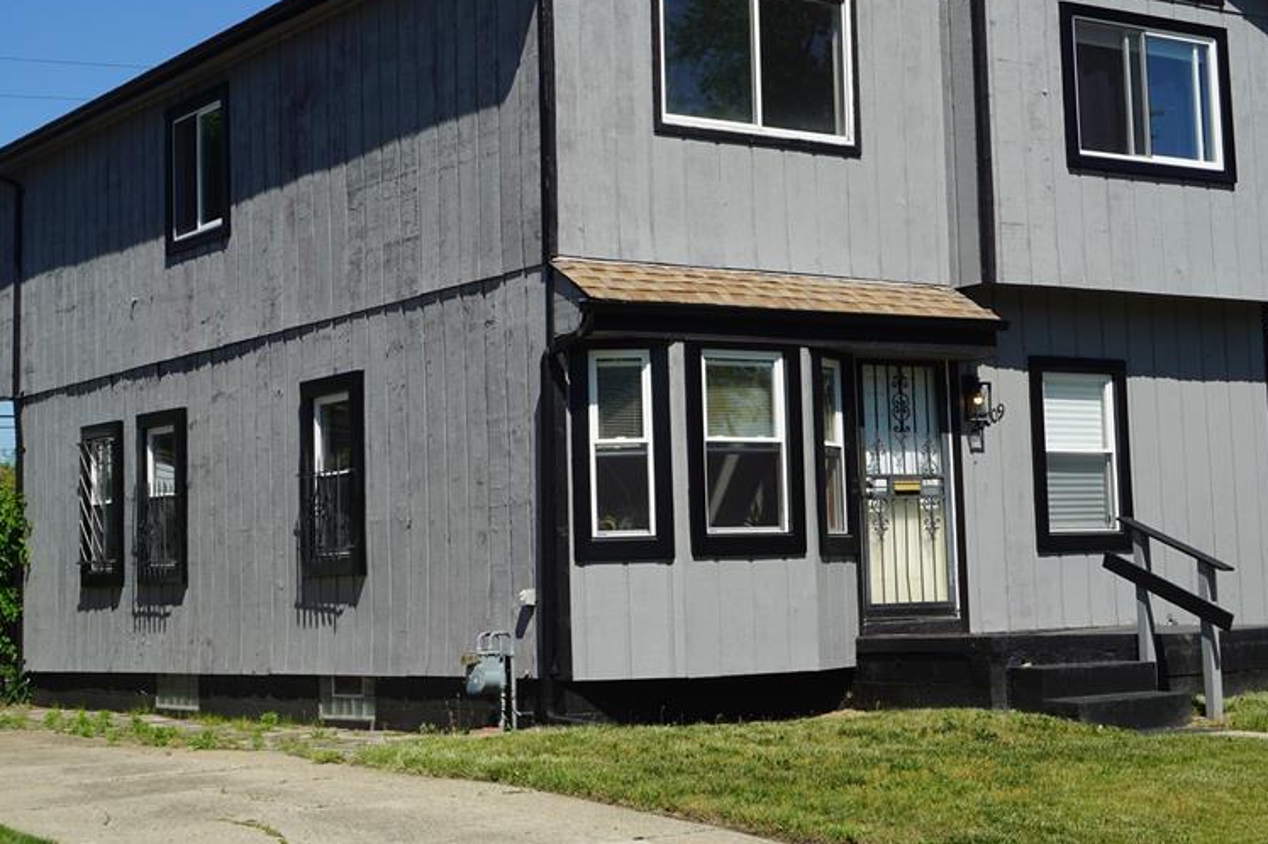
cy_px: 339
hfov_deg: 31.6
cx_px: 704
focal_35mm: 64
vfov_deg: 21.3
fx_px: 2242
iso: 100
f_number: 11
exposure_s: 1/160
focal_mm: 31
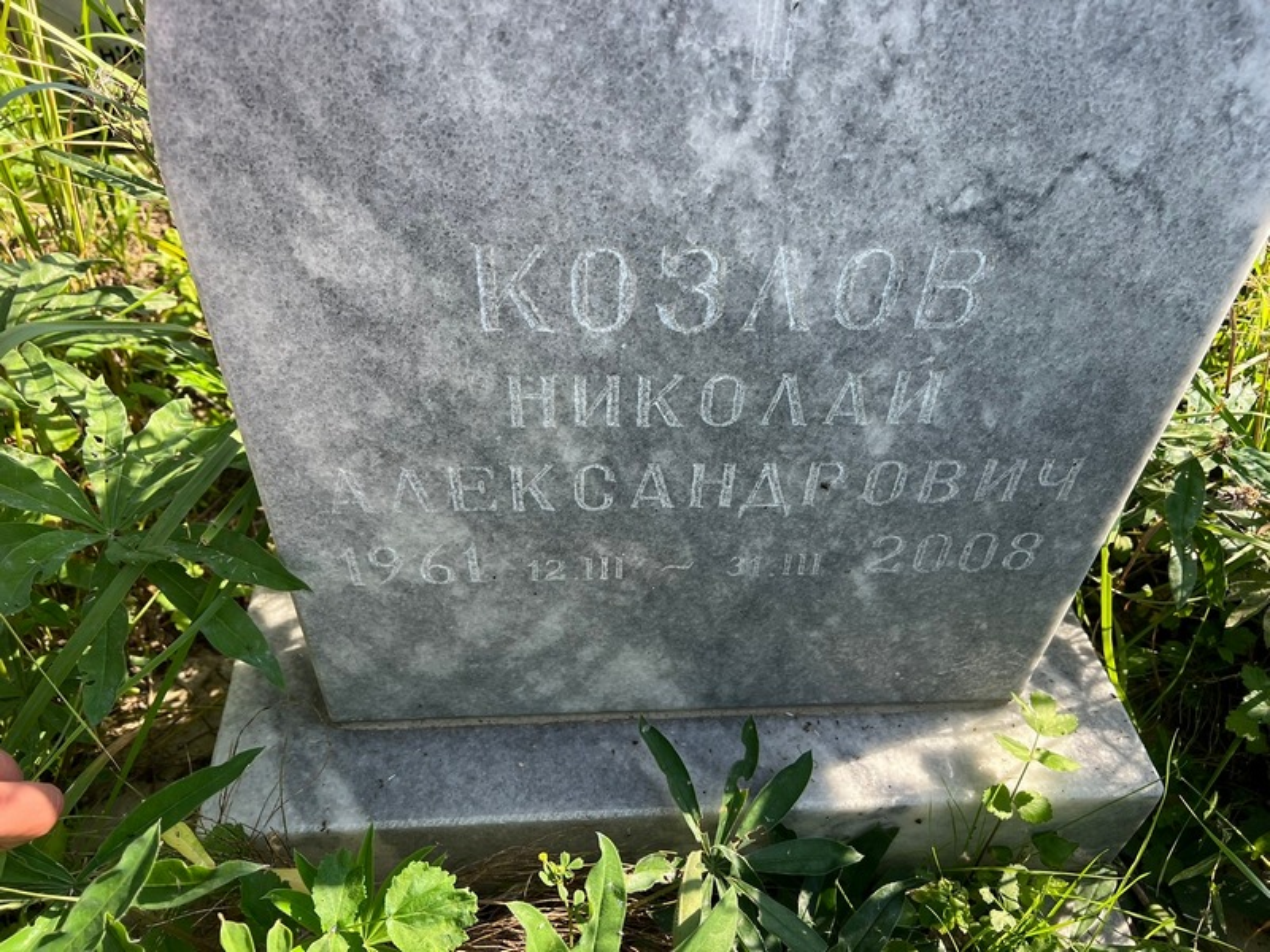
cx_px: 635
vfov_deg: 53.1
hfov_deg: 67.3
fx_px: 954
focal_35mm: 26
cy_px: 476
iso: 50
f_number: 1.5
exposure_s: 1/880
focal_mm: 5.7
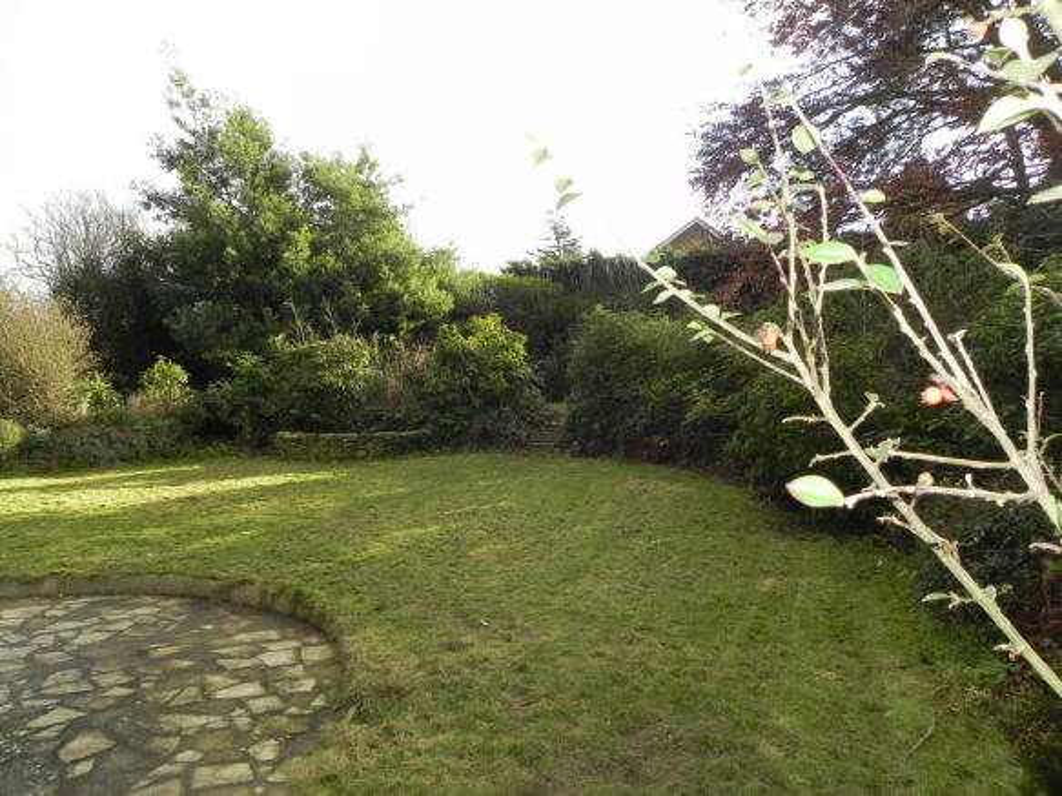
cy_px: 398
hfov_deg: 67.3
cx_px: 531
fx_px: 798
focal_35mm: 26
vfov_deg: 53.0
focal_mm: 4.6
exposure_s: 1/172
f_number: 5
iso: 160
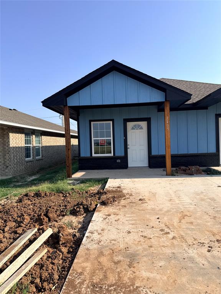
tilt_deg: -0.5
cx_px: 110
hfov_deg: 56.8
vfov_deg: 71.6
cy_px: 147
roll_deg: +2.0
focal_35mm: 24
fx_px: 204
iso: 80
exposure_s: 1/4167
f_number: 1.78
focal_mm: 6.76
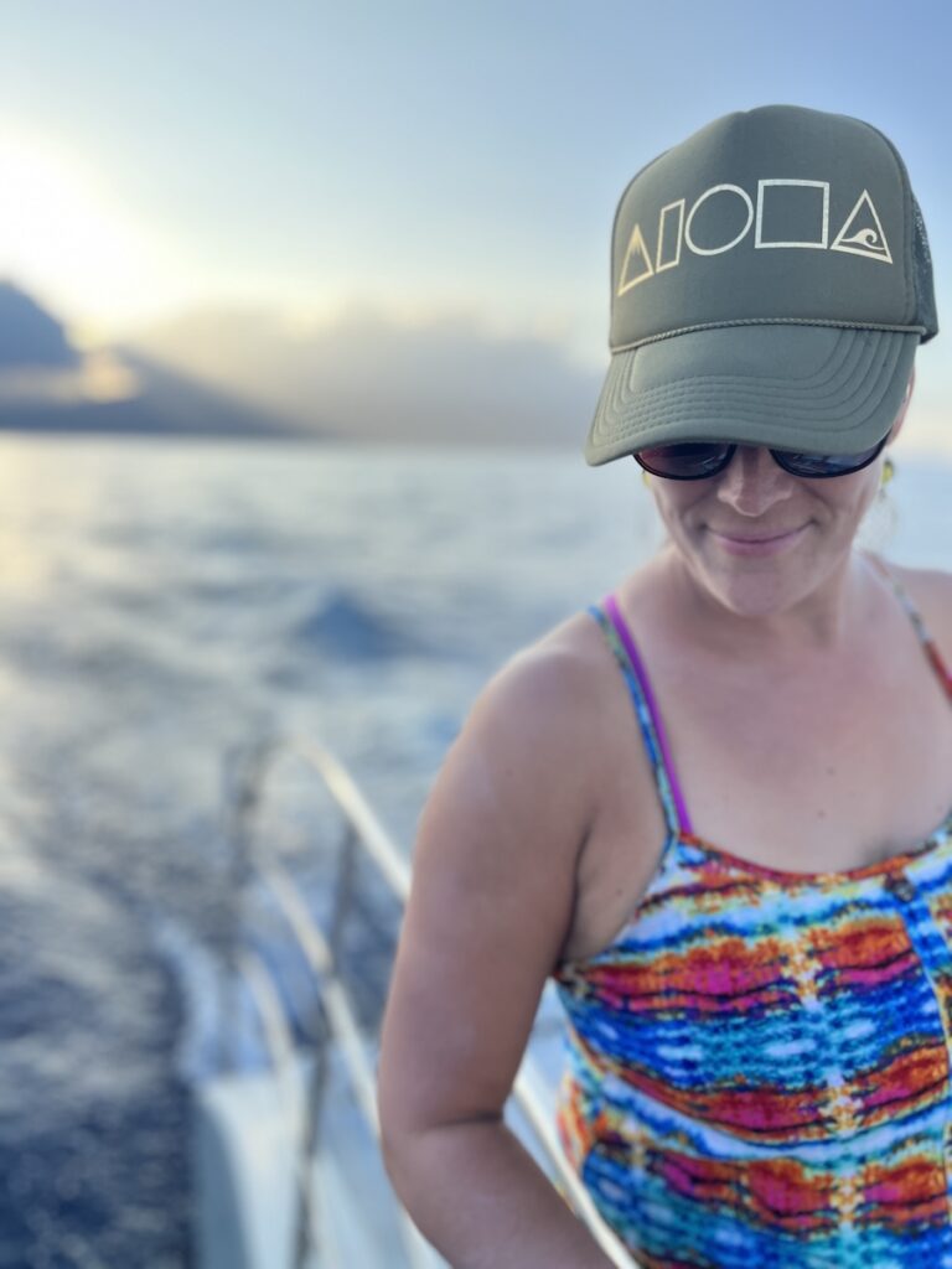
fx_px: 953
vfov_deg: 67.3
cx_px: 476
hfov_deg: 53.1
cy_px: 634
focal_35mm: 26
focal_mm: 5.1
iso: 50
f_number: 1.6
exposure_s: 1/1212
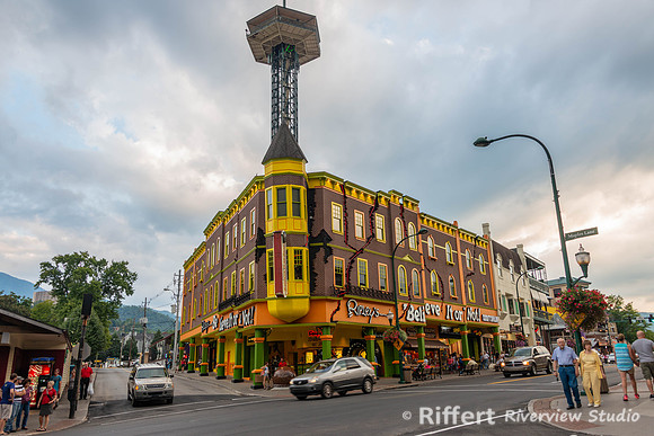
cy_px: 218
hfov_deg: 65.5
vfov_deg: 46.4
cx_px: 327
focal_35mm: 28
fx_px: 509
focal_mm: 28
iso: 125
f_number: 7.1
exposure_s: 1/30
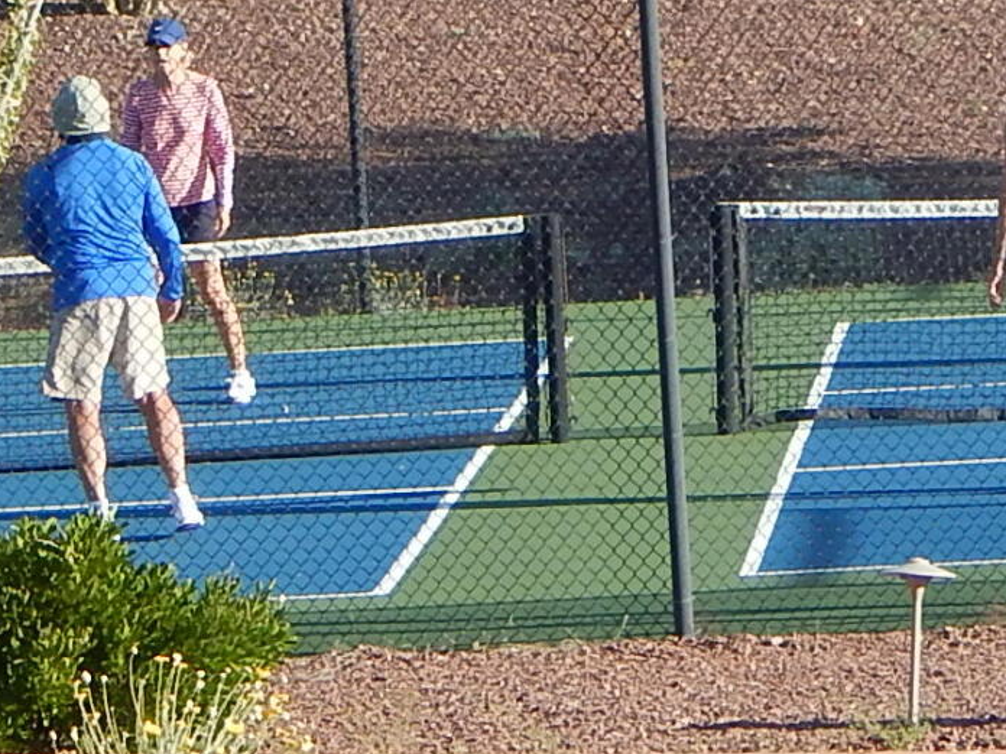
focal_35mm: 401
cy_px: -214
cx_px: 1258
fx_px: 11654
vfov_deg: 3.7
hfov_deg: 4.9
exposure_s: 1/400
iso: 125
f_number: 4.4
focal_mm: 16.6
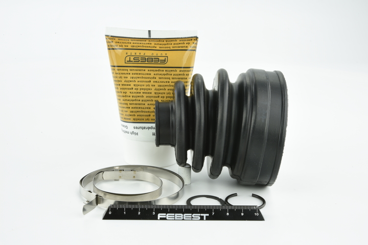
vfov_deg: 22.6
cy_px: 122
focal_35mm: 60
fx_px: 613
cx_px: 184
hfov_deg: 33.4
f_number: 29
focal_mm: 60
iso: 64
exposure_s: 1/2
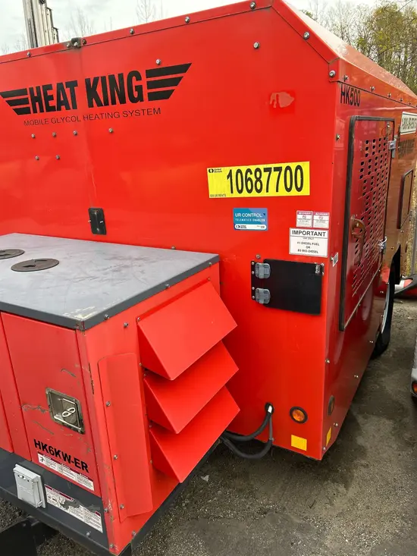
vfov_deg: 67.3
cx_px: 208
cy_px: 278
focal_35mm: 26
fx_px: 417
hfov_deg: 53.1
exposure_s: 1/493
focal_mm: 5.7
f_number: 1.5
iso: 50
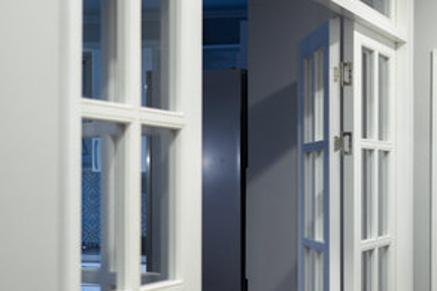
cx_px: 418
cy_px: 199
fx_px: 898
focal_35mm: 74
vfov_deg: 18.3
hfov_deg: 26.2
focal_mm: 23
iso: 200
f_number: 1.4
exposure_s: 1/60
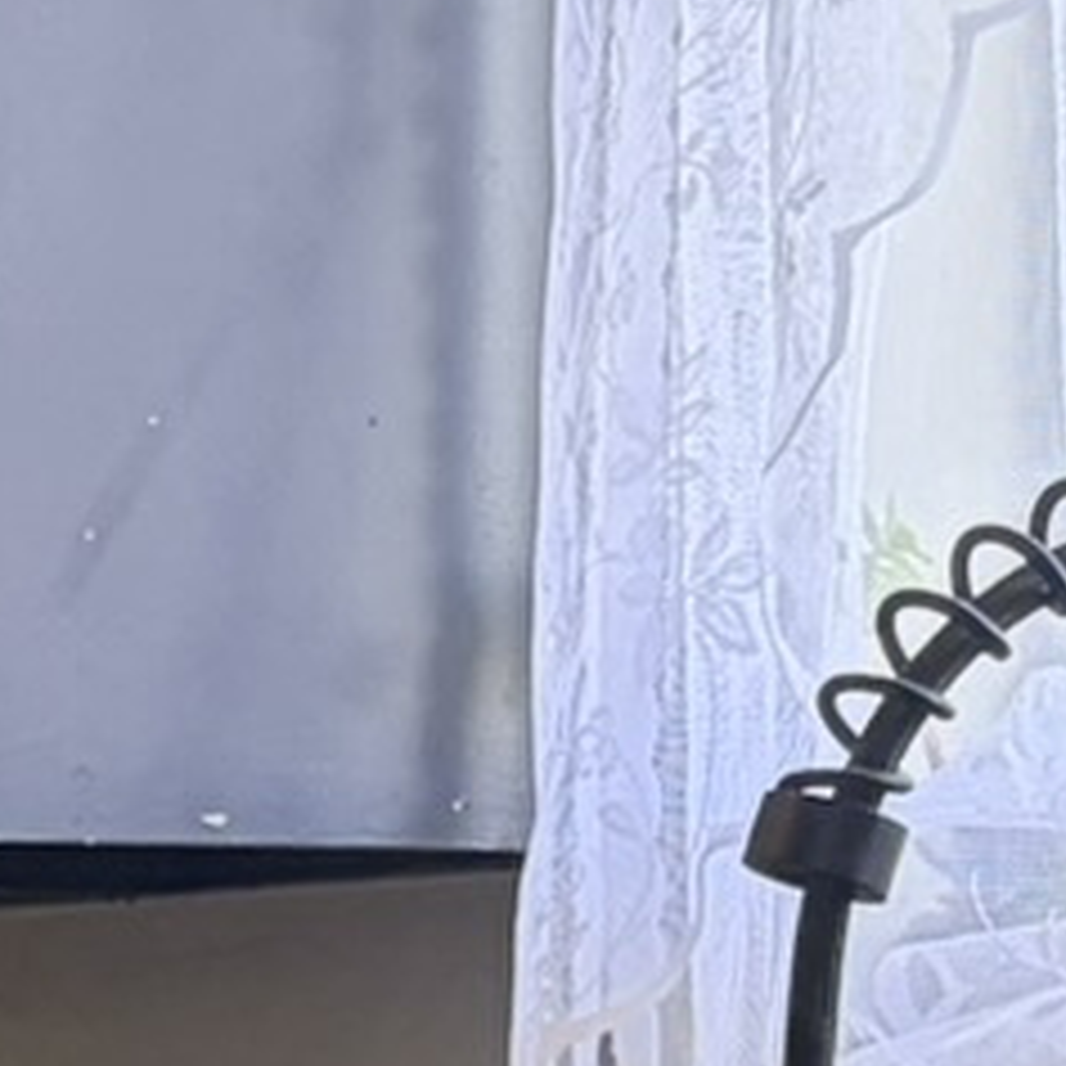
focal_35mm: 199
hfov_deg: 8.4
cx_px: -967
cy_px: 1943
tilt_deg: -4.8
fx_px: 6933
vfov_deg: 8.4
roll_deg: +0.1
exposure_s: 1/121
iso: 100
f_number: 1.6
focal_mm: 5.96
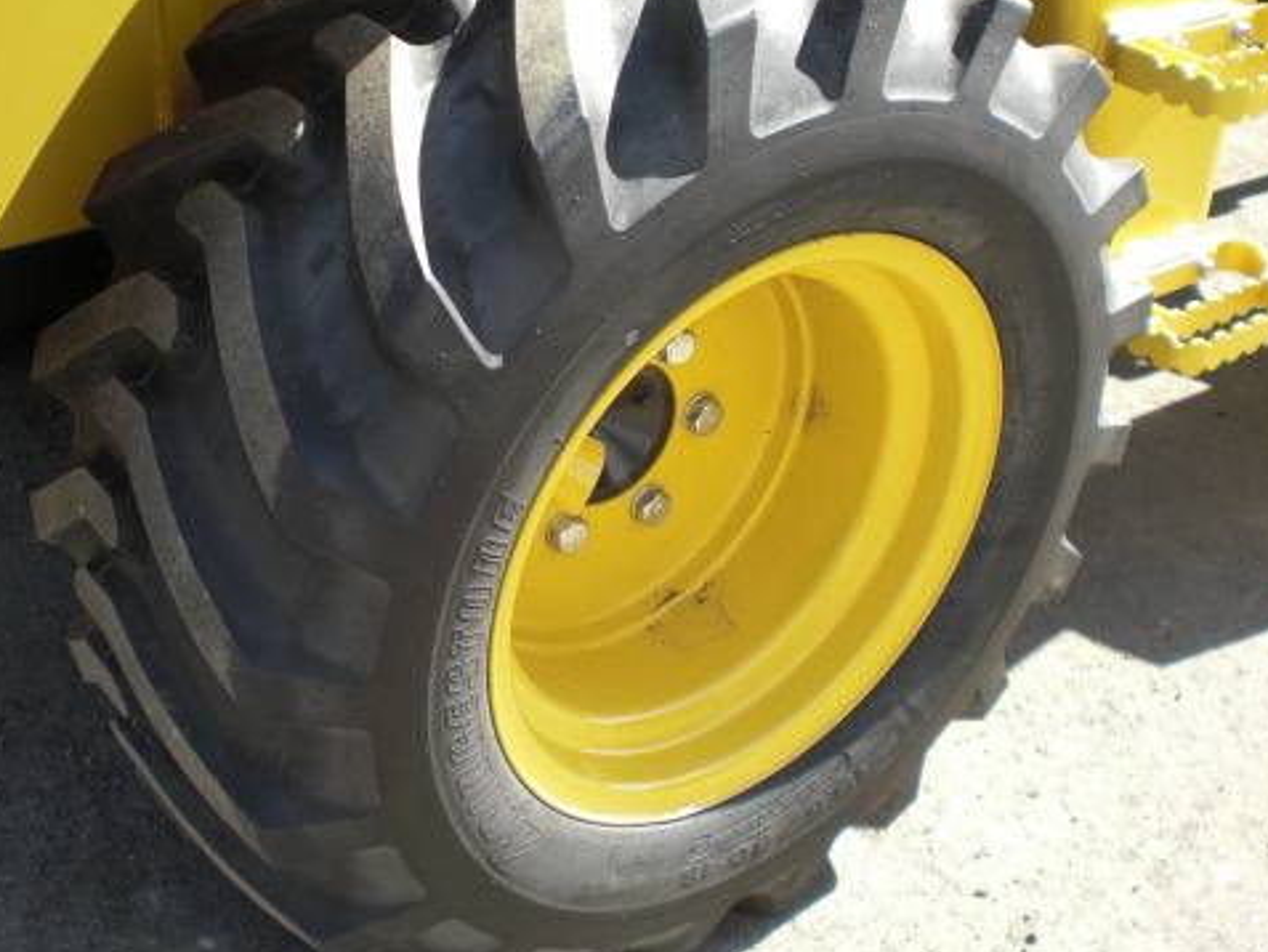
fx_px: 1869
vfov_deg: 28.6
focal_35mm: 51
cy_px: 455
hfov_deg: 37.4
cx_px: 537
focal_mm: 6.3
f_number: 3.1
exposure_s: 1/200
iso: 64
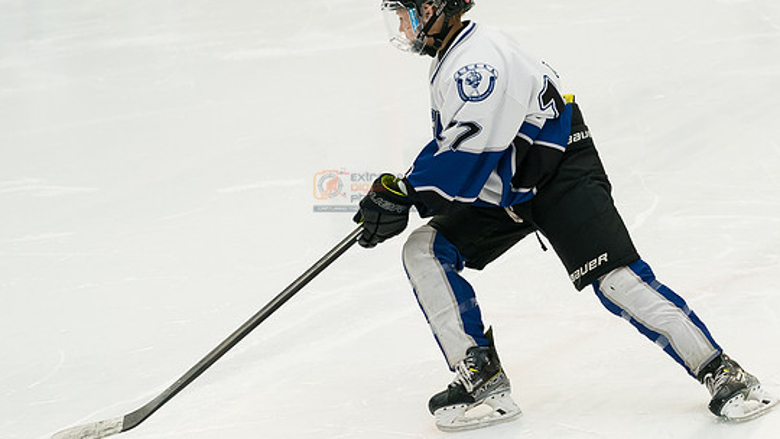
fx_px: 3579
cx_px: 547
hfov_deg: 12.4
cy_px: 75
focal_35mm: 173
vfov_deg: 7.0
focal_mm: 73
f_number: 3.5
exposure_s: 1/1600
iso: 1600
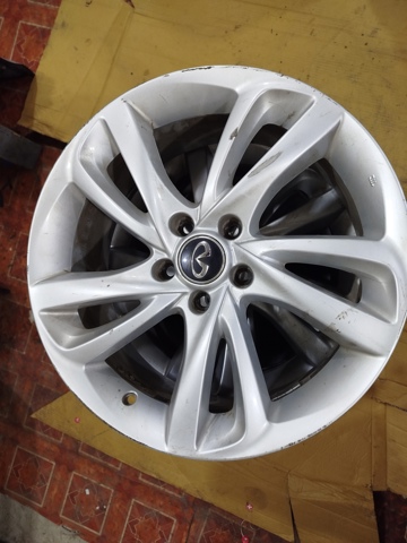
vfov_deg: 71.6
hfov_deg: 56.8
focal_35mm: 24
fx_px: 376
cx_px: 204
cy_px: 272
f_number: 1.7
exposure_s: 1/33
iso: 320
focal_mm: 5.31
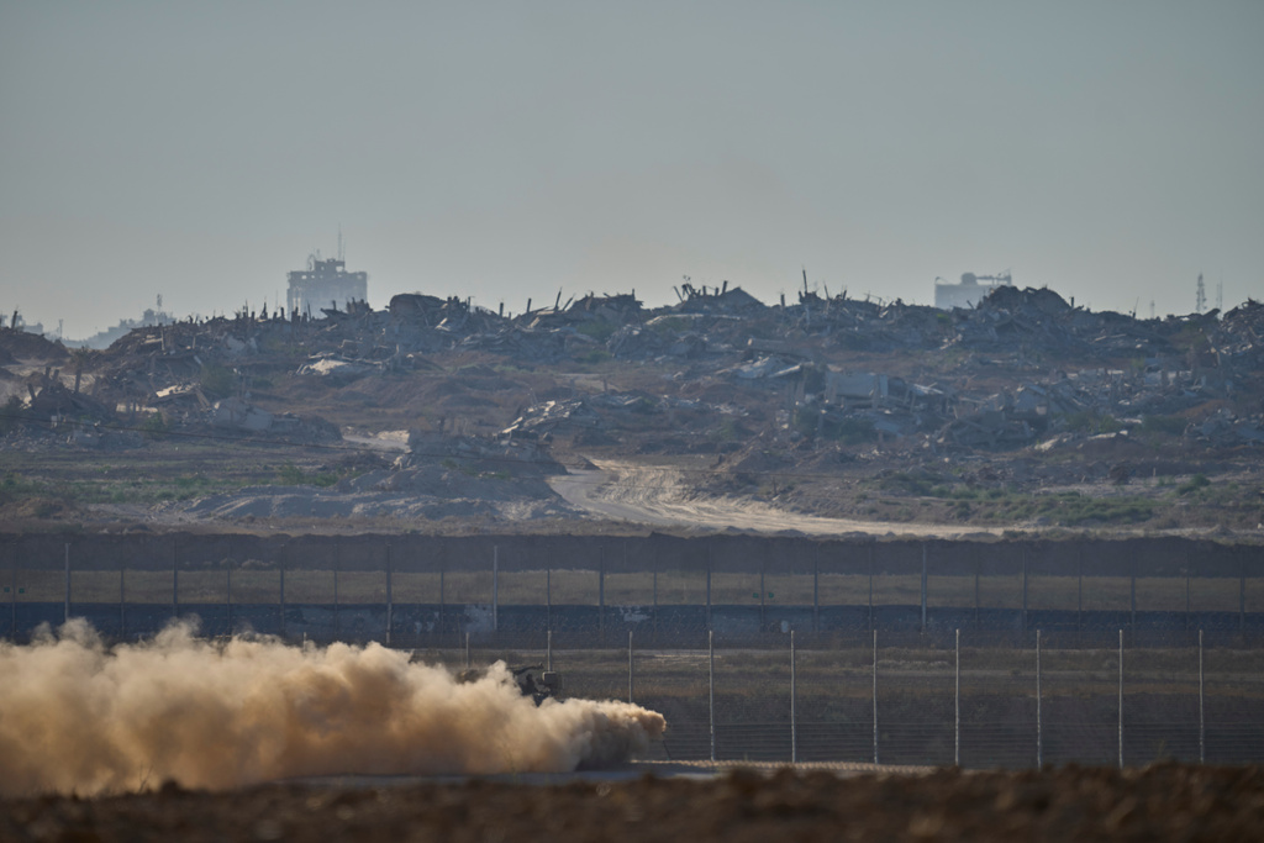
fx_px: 14045
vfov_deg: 3.4
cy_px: 422
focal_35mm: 400
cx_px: 632
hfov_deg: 5.2
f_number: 3.5
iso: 100
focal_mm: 400
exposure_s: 1/3200
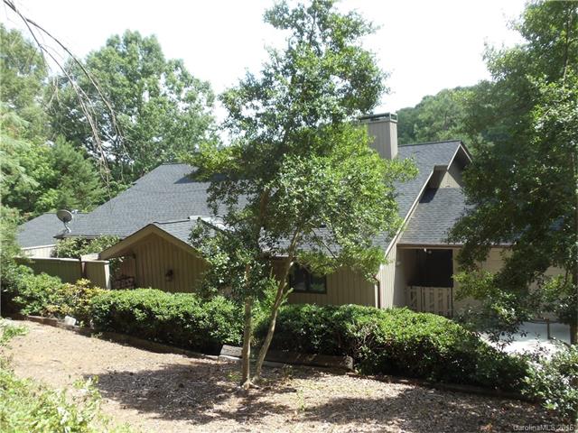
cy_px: 216
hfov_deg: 42.9
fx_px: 735
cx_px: 289
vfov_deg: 32.9
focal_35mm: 44
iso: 100
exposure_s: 1/250
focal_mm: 6
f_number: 3.5
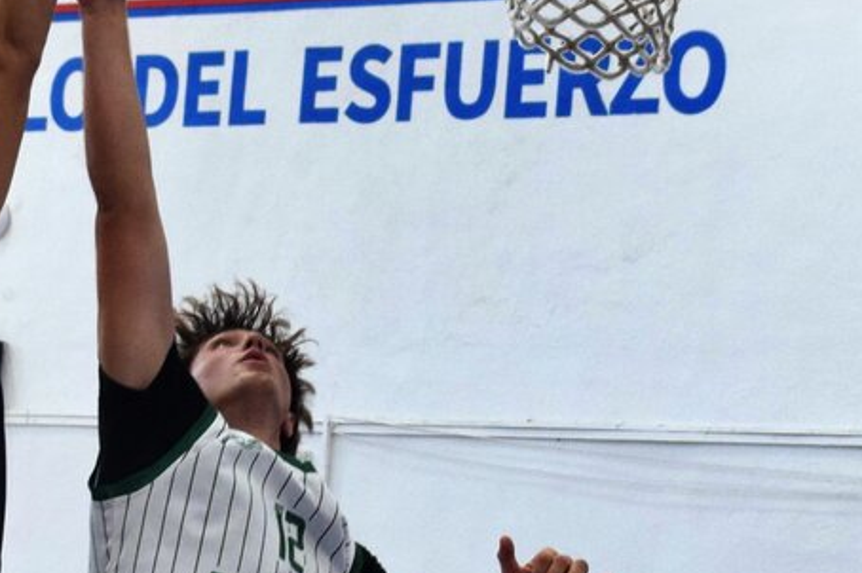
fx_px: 4405
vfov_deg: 7.4
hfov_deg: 11.2
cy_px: 480
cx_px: 425
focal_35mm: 184
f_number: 4.2
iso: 900
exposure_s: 1/500
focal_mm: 29
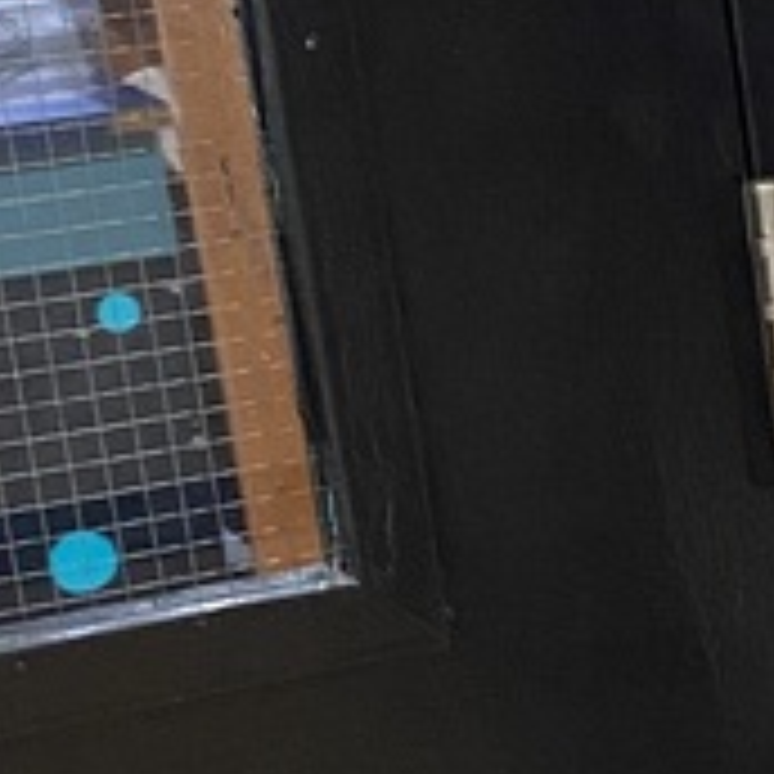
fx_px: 3466
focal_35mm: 137
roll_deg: +2.2
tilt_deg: -14.1
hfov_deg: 11.1
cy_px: 522
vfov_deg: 12.7
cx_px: 1724
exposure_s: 1/60
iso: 200
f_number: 1.8
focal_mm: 4.25
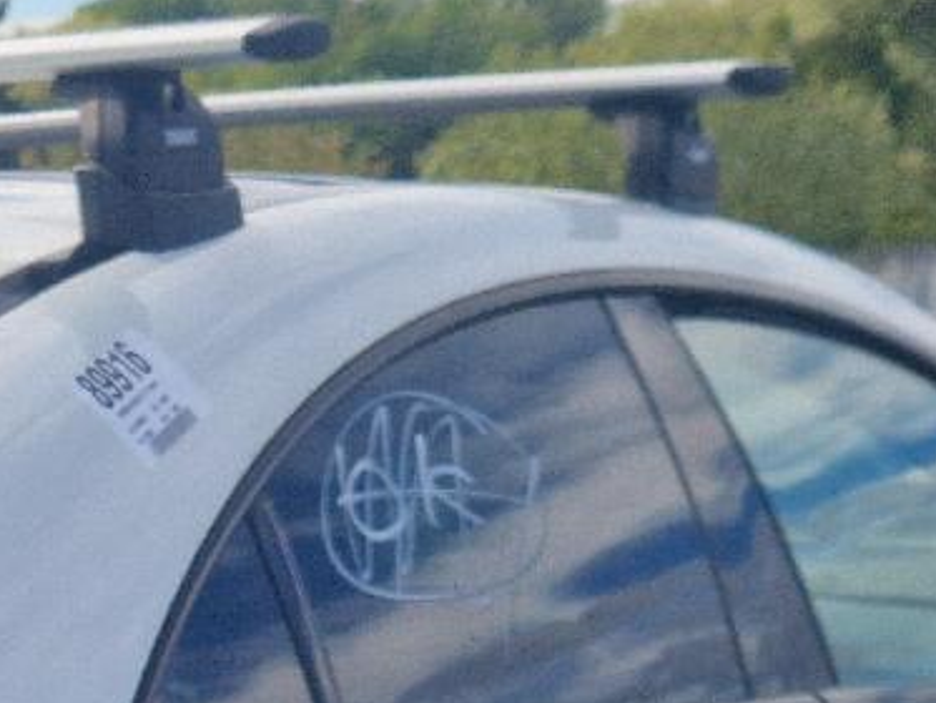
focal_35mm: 111
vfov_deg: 11.8
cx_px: -399
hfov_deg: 16.4
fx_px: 3002
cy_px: 1446
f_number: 1.8
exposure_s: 1/1000
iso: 50
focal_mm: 5.4
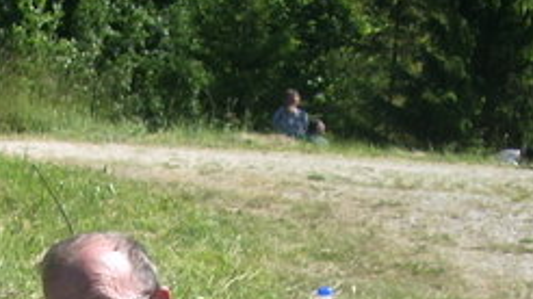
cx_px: -74
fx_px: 1751
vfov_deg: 9.1
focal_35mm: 124
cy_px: 624
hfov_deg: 16.7
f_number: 4.3
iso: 50
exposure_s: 1/320
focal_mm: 5.8
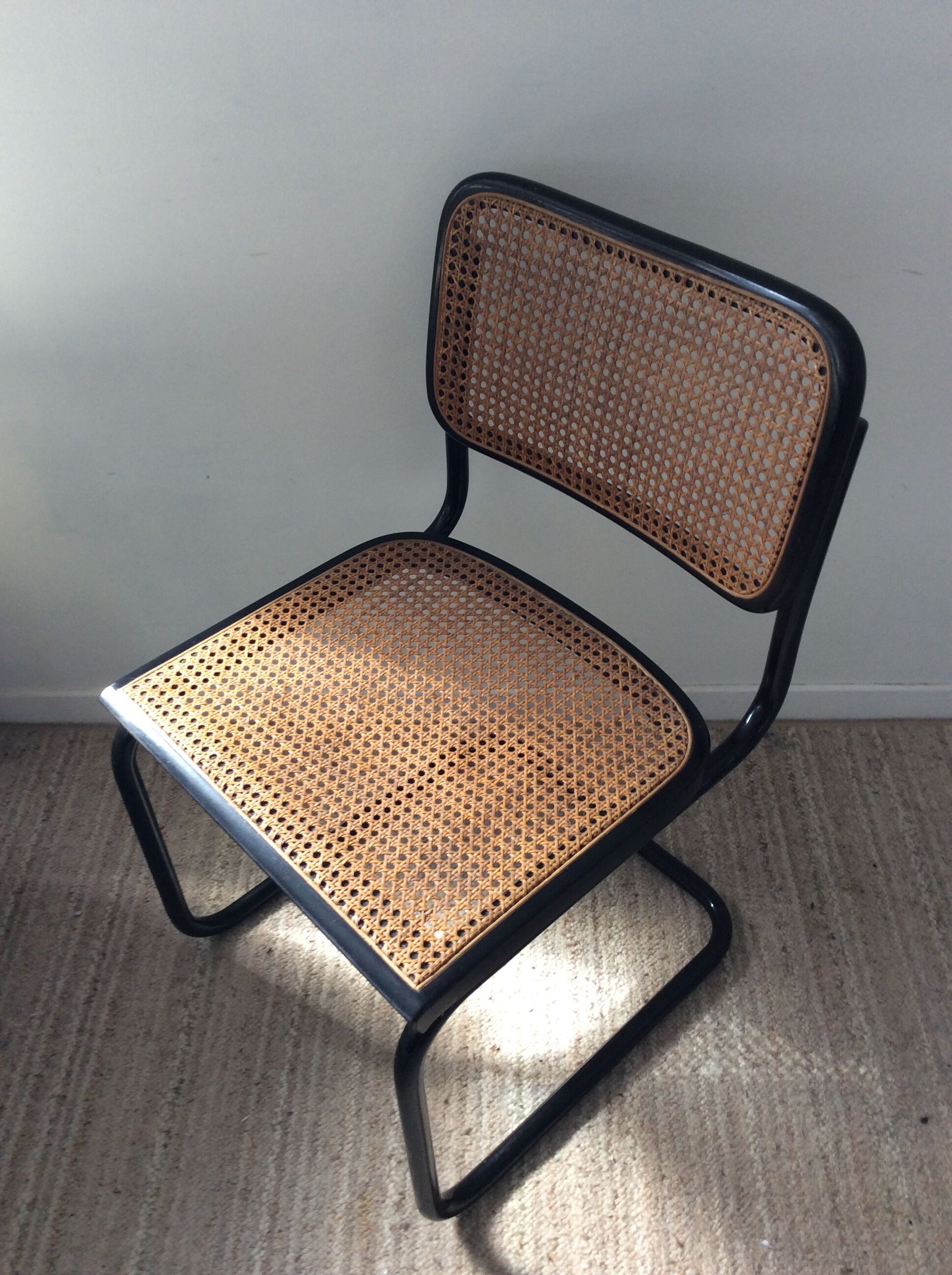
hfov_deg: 44.1
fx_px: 1177
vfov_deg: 56.9
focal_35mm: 32
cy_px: 638
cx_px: 476
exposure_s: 1/25
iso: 50
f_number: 2.4
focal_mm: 3.3
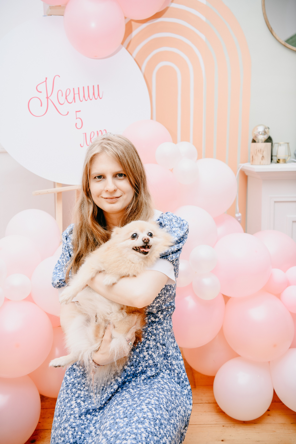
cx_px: 148
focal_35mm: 40
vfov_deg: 48.5
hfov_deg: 33.4
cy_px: 222
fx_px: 493
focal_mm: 40
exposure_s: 1/160
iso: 200
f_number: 3.5
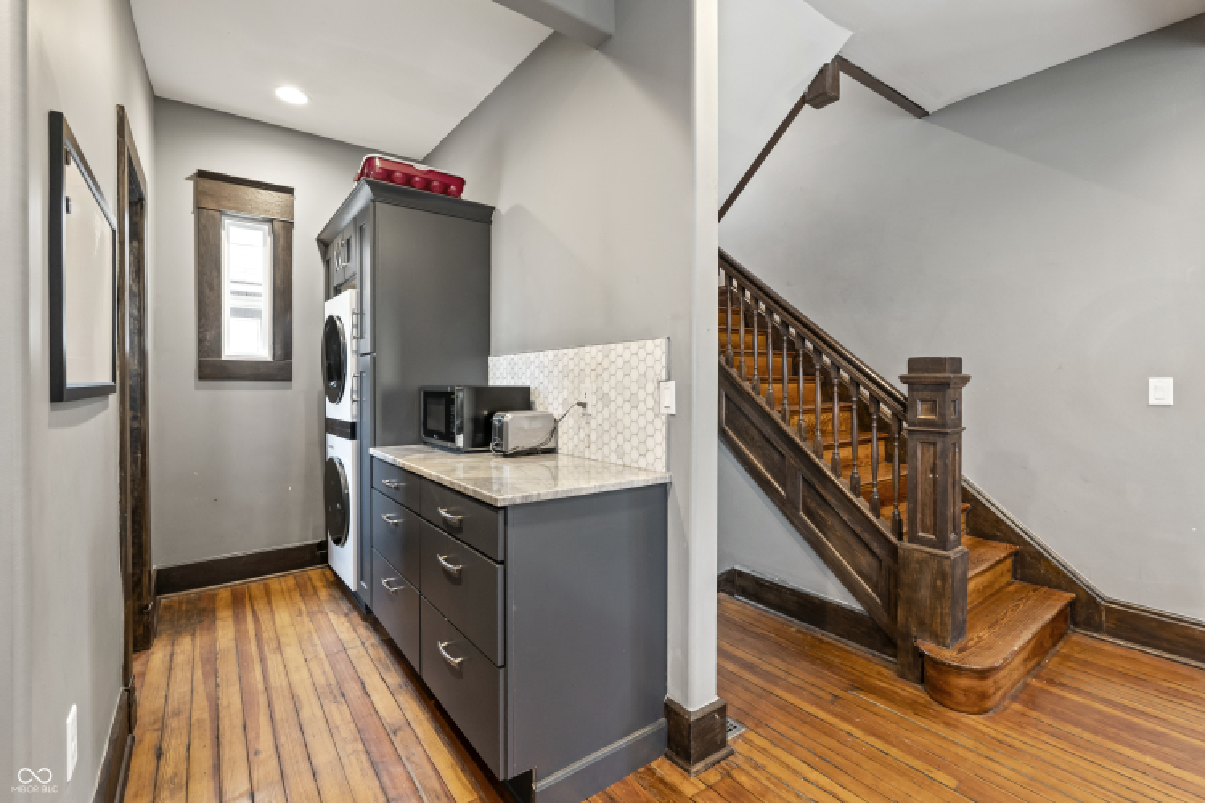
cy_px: 402
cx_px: 602
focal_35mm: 16
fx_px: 536
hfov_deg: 96.7
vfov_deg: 73.7
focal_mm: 16
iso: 800
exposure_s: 1/2.5
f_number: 7.1
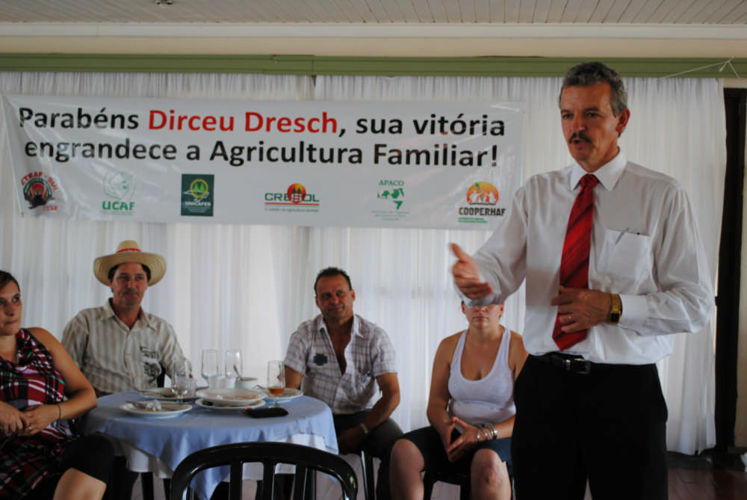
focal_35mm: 52
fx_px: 1090
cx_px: 374
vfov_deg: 25.8
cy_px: 250
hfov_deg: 37.8
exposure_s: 1/30
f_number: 5
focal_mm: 35
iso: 320
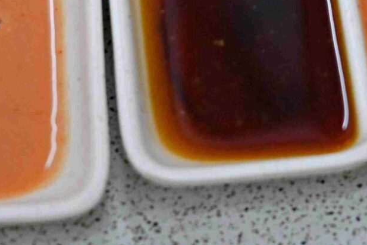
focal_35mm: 311
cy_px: -258
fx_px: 3172
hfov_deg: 6.6
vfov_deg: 4.4
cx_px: 149
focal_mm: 50
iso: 560
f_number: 3.2
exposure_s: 1/200
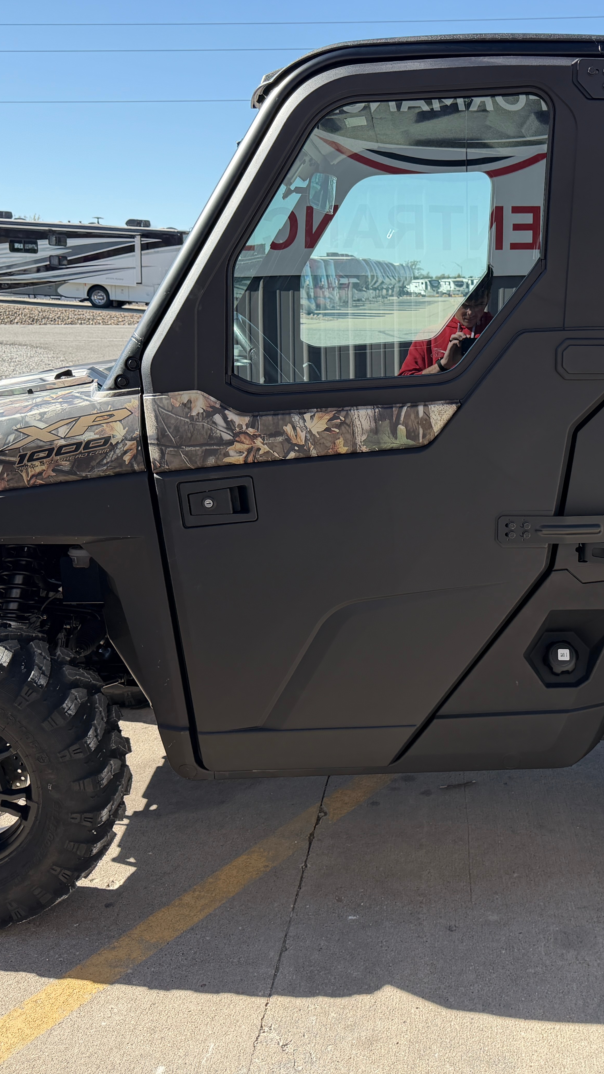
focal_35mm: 36
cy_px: 534
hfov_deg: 32.0
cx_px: 484
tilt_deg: -11.2
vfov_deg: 55.3
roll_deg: +1.0
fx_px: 1025
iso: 100
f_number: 1.78
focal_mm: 6.76
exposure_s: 1/1727
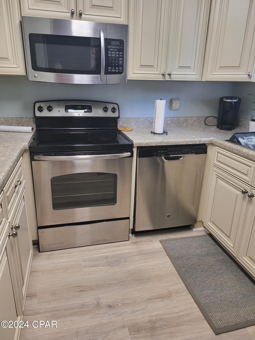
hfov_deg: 56.8
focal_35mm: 24
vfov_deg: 71.6
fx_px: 236
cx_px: 128
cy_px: 170
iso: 160
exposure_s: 1/60
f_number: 1.8
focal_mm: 5
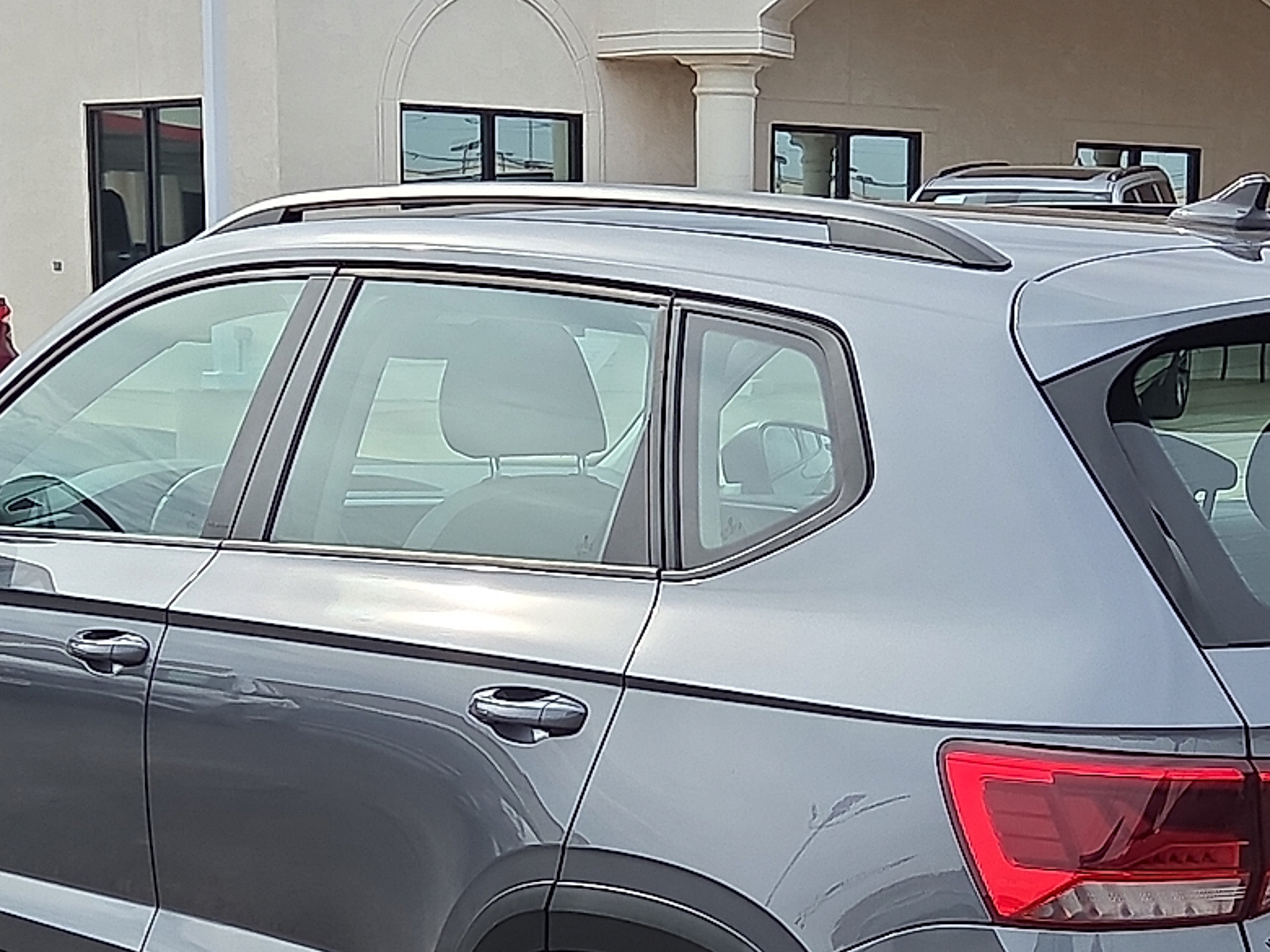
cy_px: 832
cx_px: 829
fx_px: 3008
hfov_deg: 23.7
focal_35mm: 82
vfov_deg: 17.8
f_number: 1.8
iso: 25
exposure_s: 1/909
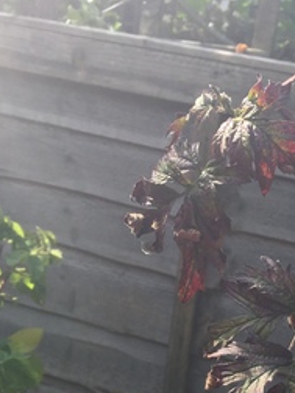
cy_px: 427
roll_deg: -9.1
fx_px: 784
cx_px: 256
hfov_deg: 20.9
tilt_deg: -23.4
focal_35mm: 69
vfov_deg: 26.1
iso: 32
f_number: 2.2
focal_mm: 4.15
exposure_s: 1/416
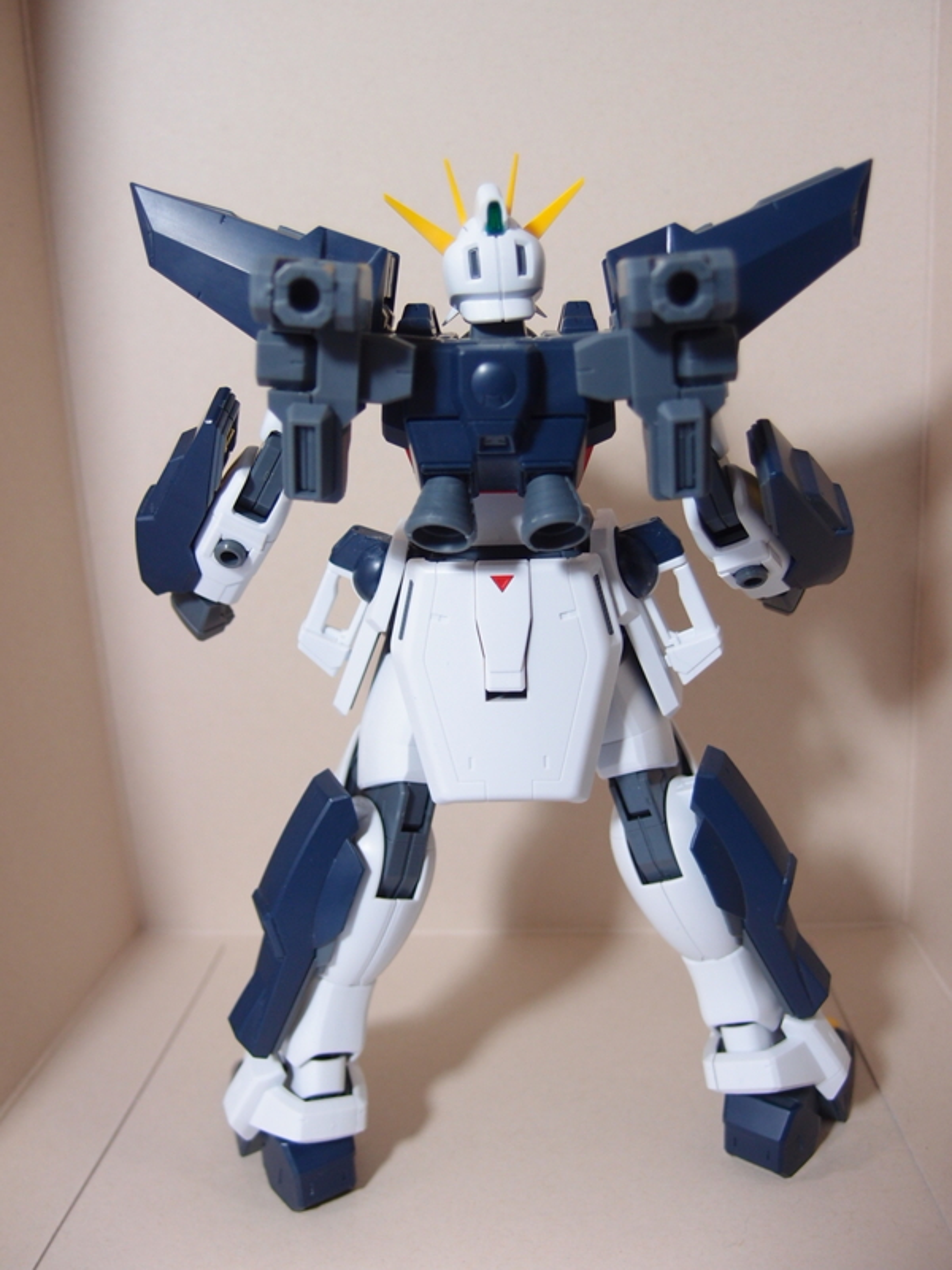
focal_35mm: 28
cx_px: 476
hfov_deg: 49.7
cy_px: 635
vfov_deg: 63.4
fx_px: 1027
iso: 100
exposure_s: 1/60
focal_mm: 6
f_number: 1.8
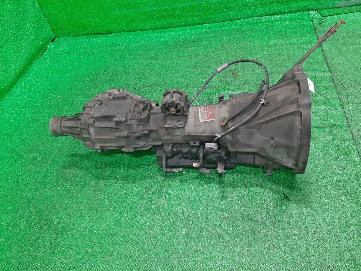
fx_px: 271
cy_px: 136
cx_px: 180
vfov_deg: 53.1
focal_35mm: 26
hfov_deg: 67.3
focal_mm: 3.93
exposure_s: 1/50
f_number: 1.7
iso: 158
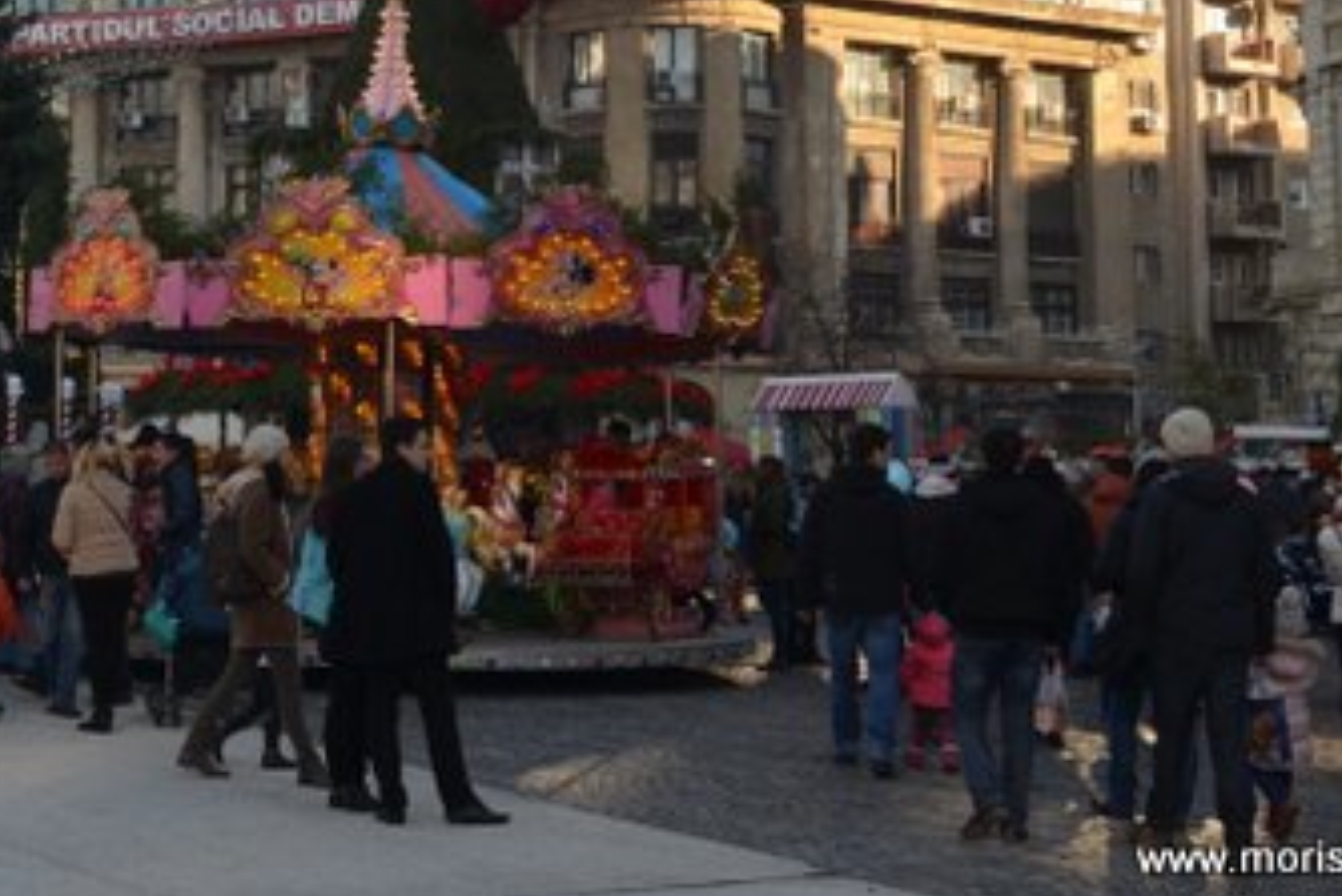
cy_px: 131
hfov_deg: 28.3
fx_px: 2610
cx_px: 305
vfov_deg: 19.2
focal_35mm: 70
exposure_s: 1/160
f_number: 6.3
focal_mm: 26
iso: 200
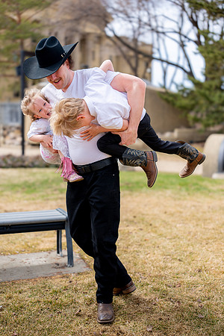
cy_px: 168
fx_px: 467
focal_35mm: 50
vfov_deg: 39.6
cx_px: 112
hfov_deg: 27.0
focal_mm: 50
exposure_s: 1/2500
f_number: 2
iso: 100
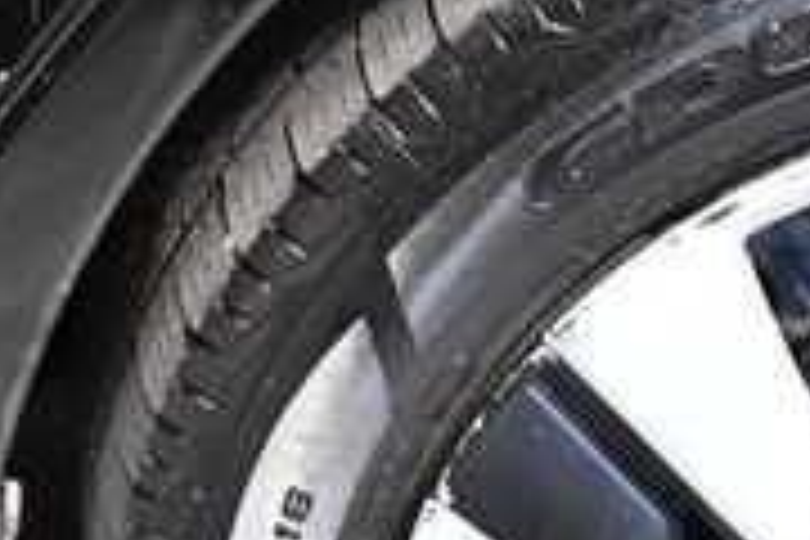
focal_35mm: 128
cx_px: -306
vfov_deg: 10.7
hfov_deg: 15.1
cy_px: 369
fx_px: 2880
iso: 5000
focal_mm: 18
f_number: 3.5
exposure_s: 1/60
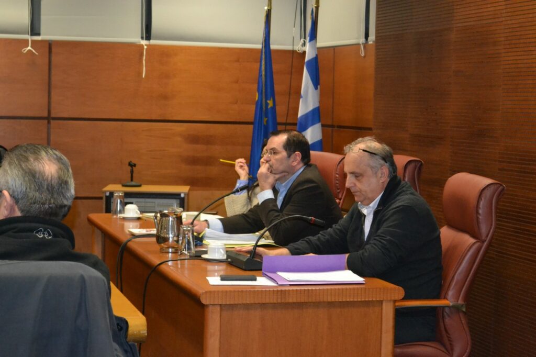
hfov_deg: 24.6
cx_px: 268
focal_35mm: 82
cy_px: 178
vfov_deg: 16.5
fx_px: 1228
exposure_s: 1/60
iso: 3200
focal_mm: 55
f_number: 5.6
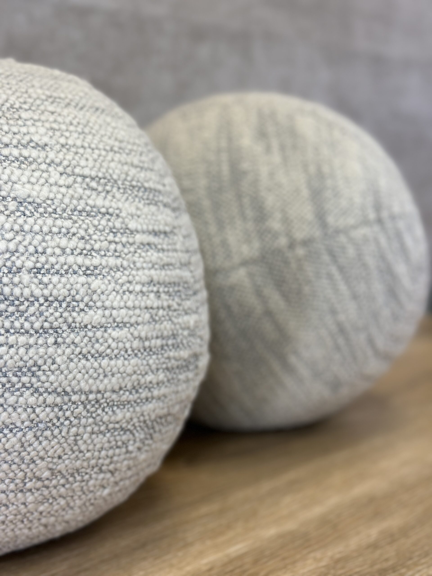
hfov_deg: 30.3
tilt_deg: -8.8
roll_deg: +0.1
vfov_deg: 39.7
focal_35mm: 48
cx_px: 216
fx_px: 799
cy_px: 288
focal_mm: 6.86
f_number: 1.78
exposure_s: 1/241
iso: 80
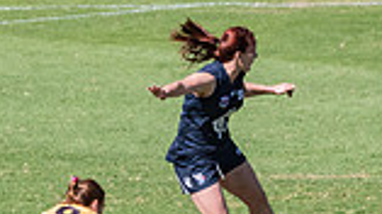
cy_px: 144
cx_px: 409
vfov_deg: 0.7
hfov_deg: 1.3
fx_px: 16557
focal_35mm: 1636
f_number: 10
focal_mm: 260
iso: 800
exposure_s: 1/1600
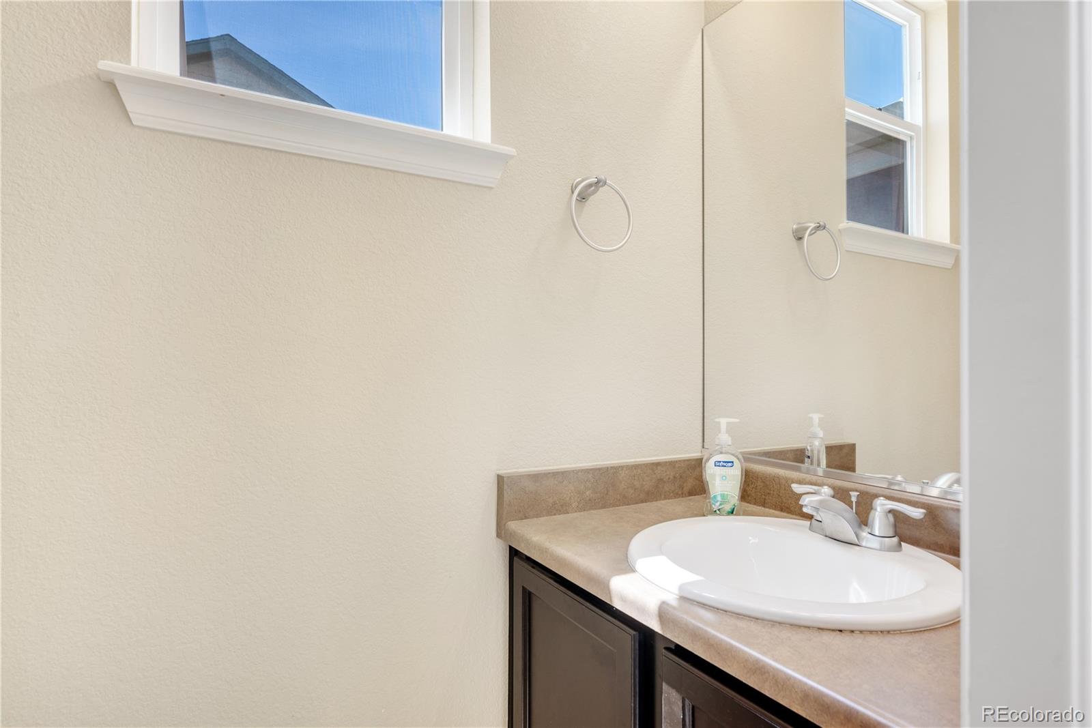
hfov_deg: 86.9
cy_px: 364
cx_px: 546
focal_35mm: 19
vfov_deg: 64.6
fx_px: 576
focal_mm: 19
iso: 100
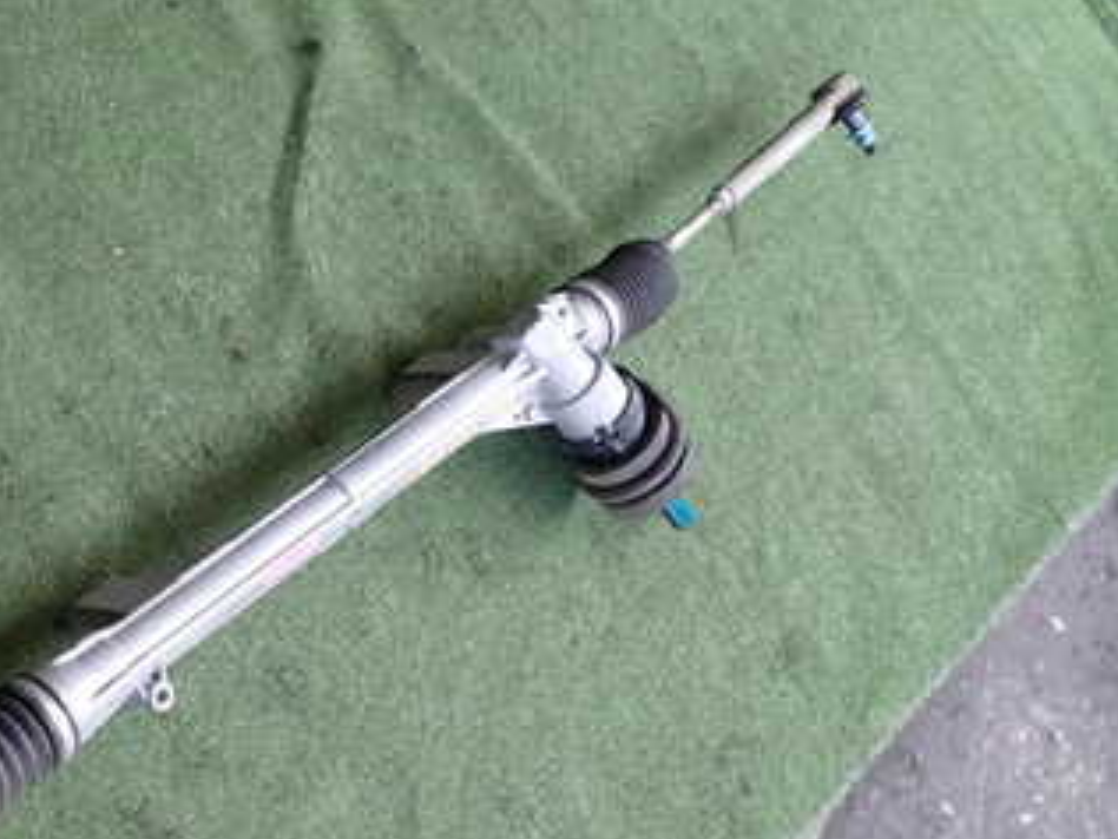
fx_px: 1841
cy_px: 673
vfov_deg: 25.2
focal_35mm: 57
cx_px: 67
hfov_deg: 31.8
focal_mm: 5.4
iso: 160
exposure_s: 1/125
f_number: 2.3
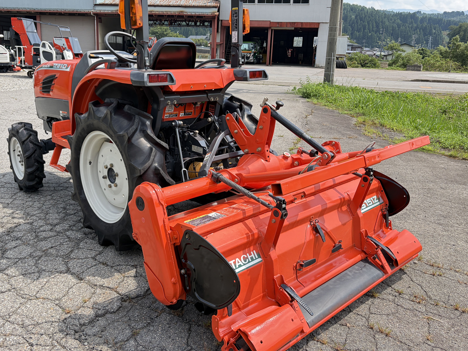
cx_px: 202
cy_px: 156
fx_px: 433
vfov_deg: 44.1
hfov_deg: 56.6
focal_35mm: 32
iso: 50
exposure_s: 1/801
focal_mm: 5.96
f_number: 1.6
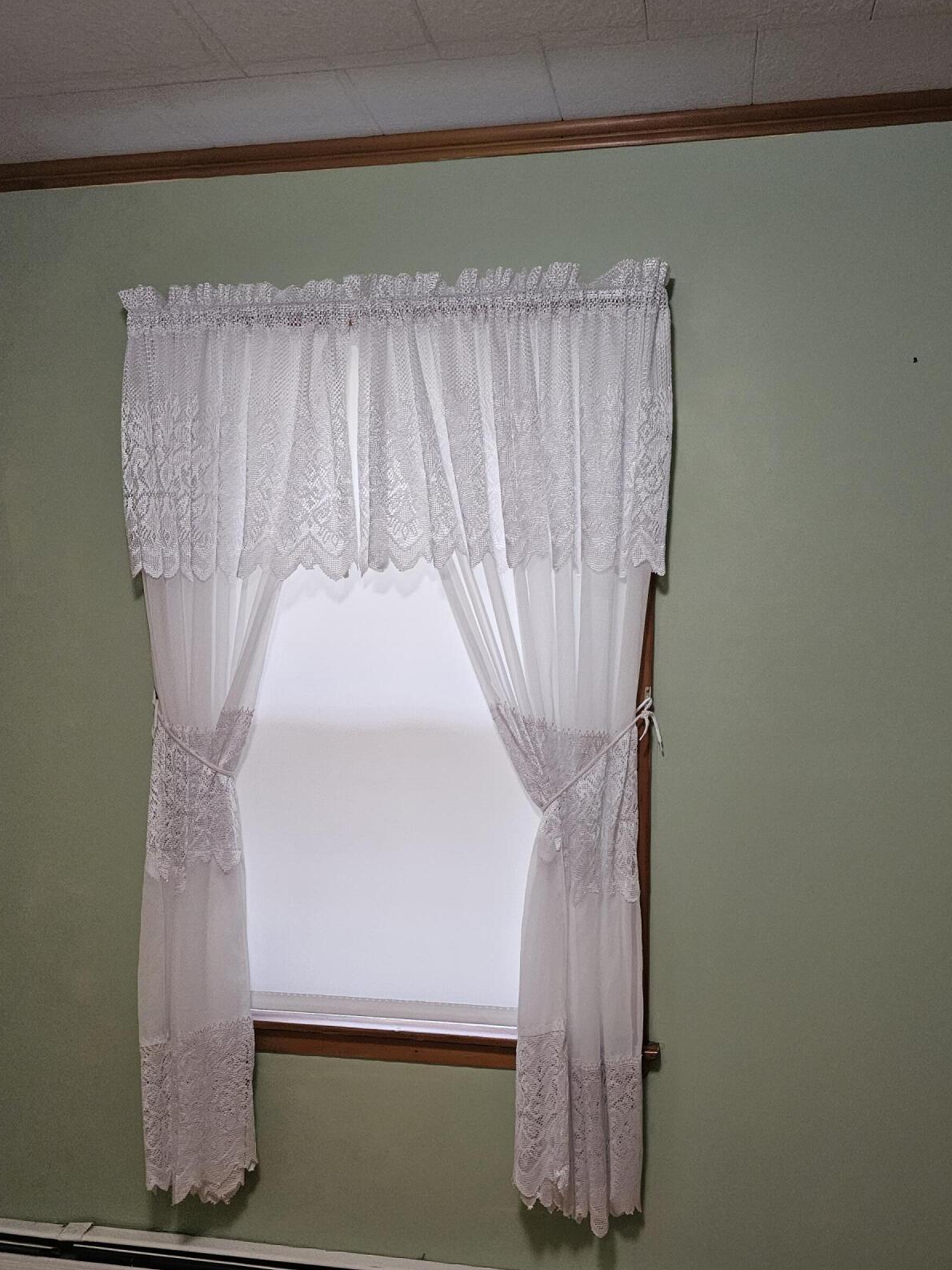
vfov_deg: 61.2
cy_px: 755
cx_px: 504
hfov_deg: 48.2
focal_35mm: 29
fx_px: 1063
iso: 1000
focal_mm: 6.3
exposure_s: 1/120
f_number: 1.7
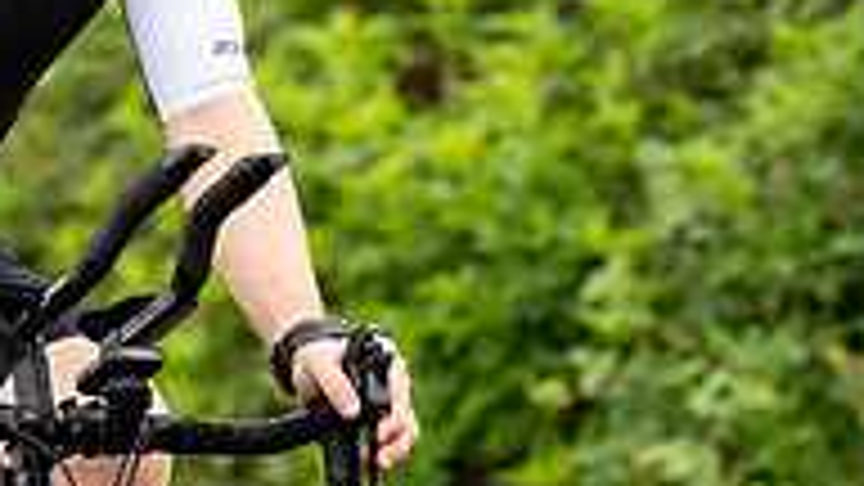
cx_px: 135
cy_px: 20
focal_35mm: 405
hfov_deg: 5.3
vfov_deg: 3.0
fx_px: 9278
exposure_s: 1/400
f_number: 3.2
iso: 320
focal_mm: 128
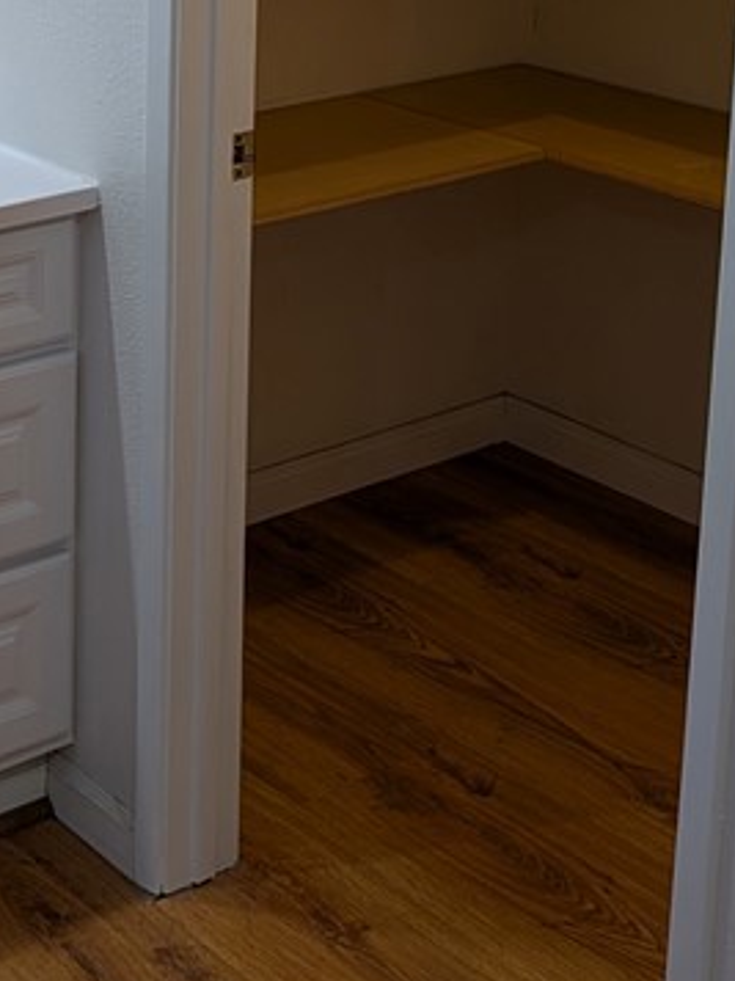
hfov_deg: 20.2
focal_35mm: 69
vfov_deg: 26.1
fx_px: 1953
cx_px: -96
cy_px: -91
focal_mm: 4.53
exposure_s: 1/60
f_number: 1.7
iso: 46
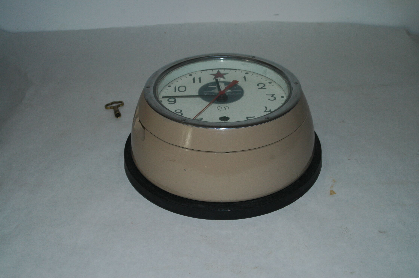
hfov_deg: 46.4
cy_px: 139
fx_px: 488
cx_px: 210
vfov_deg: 31.8
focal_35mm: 42
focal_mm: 28
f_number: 7.1
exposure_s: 1/125
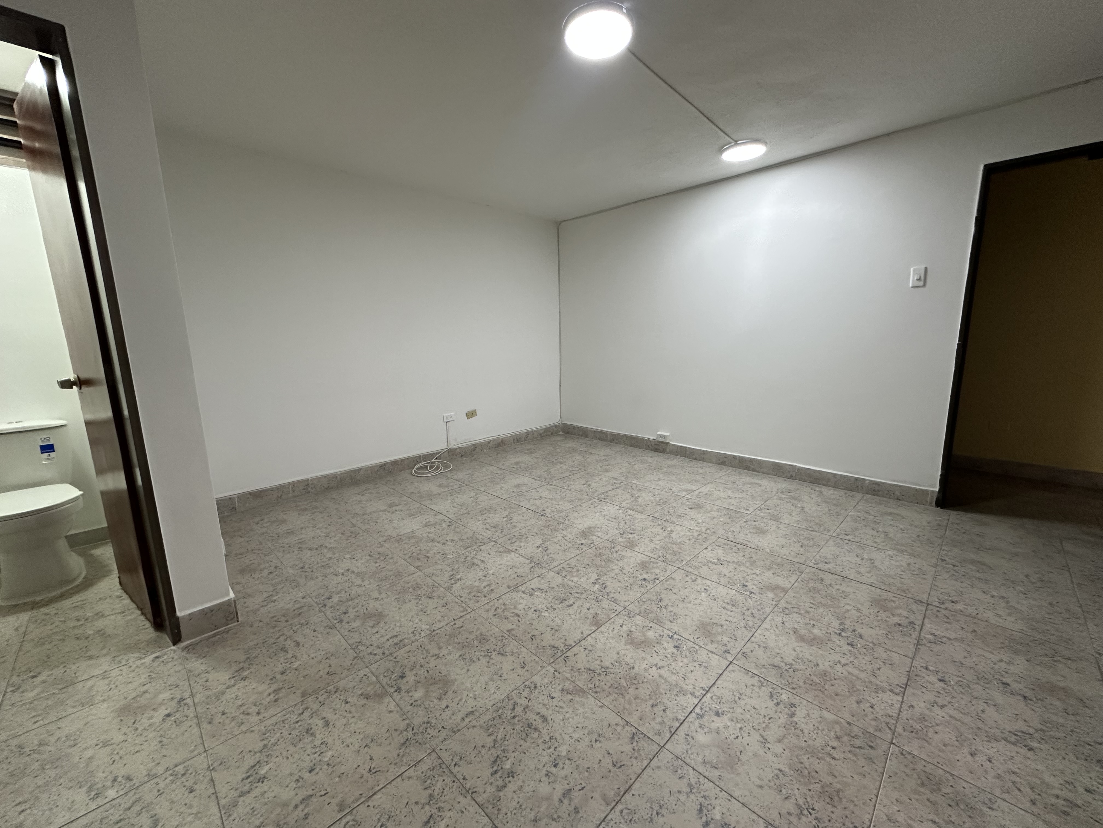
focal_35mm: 14
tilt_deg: -9.2
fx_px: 446
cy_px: 414
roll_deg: +1.3
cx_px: 552
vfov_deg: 85.7
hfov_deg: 102.1
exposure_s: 1/120
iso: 200
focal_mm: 2.22
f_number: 2.2
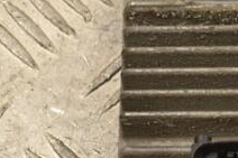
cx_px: 263
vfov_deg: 6.7
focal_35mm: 204
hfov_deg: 10.0
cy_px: 64
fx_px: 1348
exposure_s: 1/400
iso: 3200
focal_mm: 48
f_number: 10
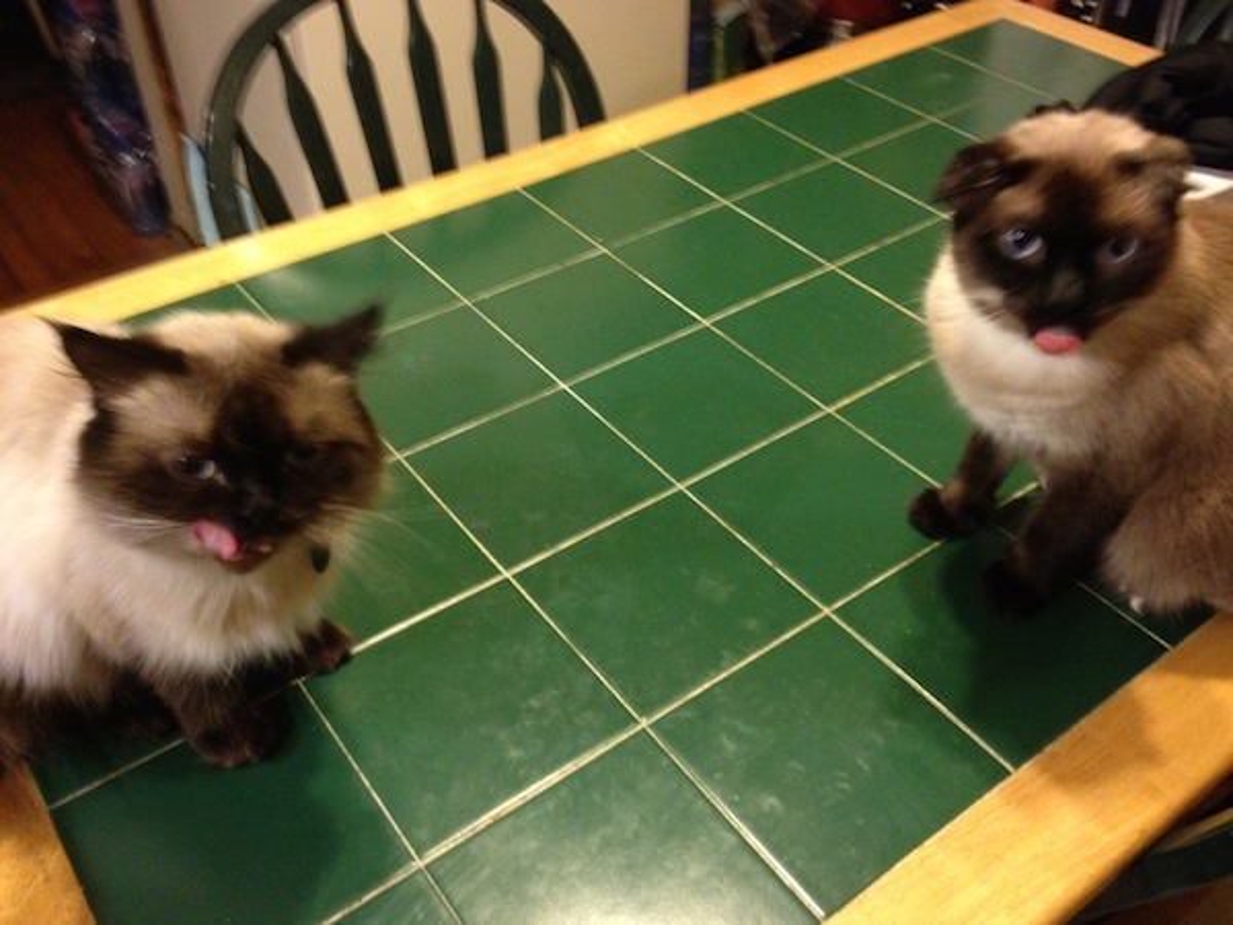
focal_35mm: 35
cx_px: 616
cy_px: 462
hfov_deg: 52.6
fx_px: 1247
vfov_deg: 40.7
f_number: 2.4
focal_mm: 4.28
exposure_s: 1/15
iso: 400
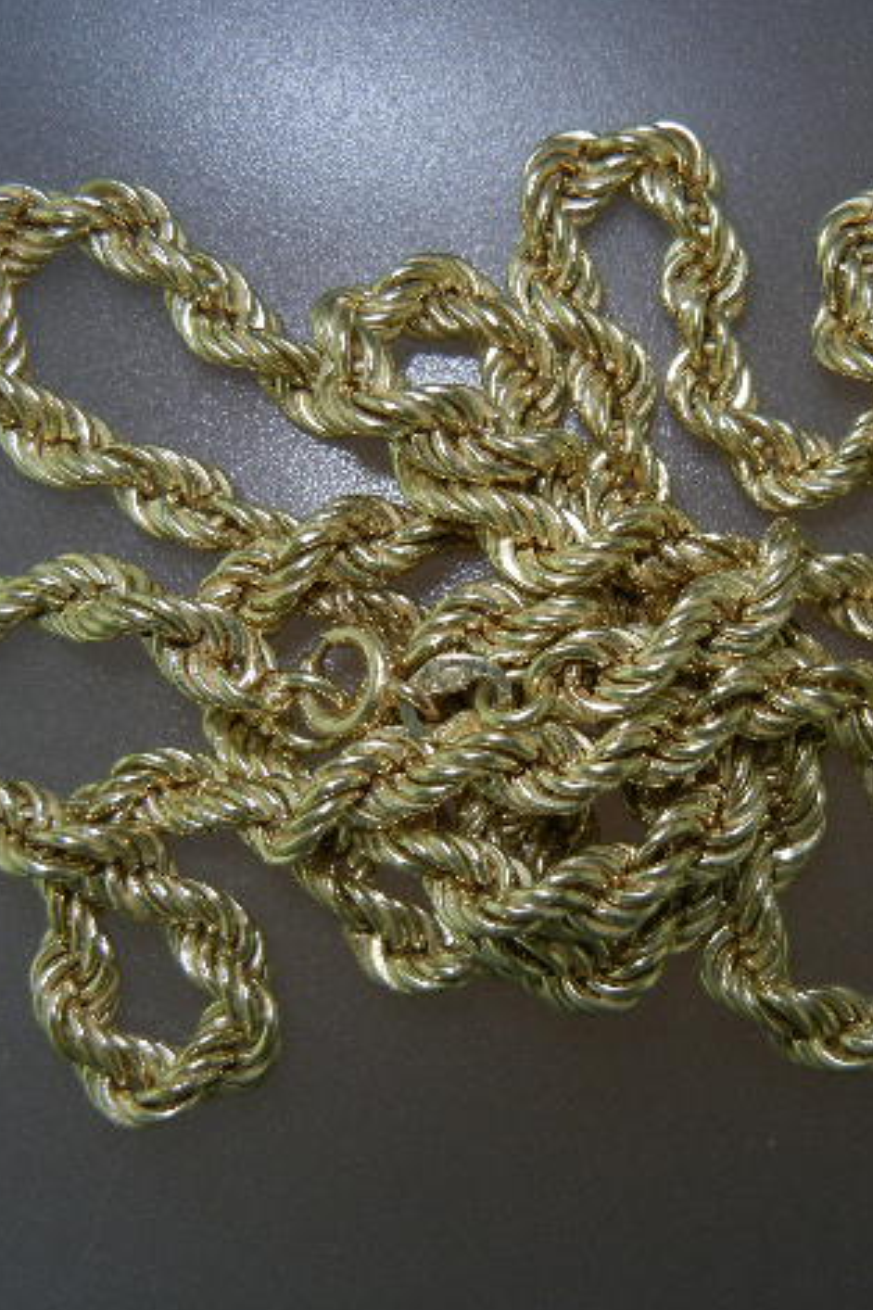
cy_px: 665
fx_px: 1746
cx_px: 578
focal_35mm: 48
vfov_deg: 41.1
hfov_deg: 27.9
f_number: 7.2
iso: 258
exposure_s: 1/30
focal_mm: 6.2
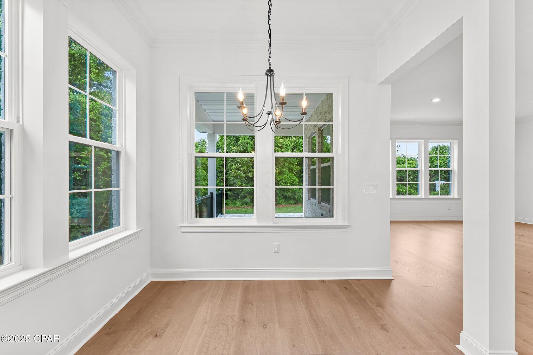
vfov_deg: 81.2
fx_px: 207
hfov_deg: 104.3
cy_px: 178
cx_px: 266
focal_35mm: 14
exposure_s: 1/4
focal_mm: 14
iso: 400
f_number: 8
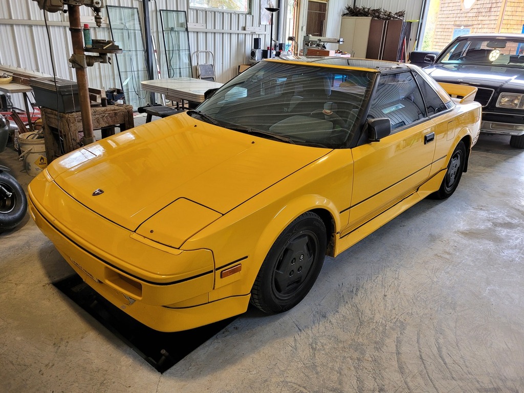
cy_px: 196
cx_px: 262
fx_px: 394
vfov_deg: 53.1
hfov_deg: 67.3
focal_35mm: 26
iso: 200
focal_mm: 5.4
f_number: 1.8
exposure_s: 1/60
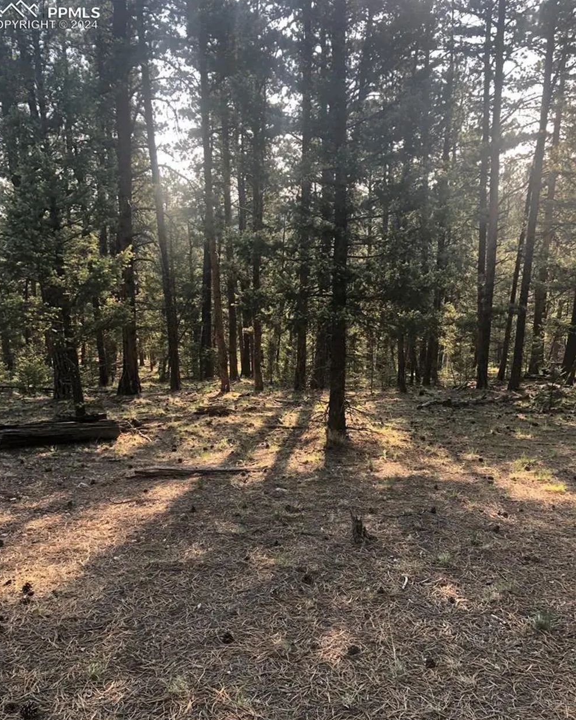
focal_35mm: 30
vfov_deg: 58.7
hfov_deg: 48.5
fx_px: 639
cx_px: 280
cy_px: 392
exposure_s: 1/147
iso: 20
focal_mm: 4
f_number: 1.8
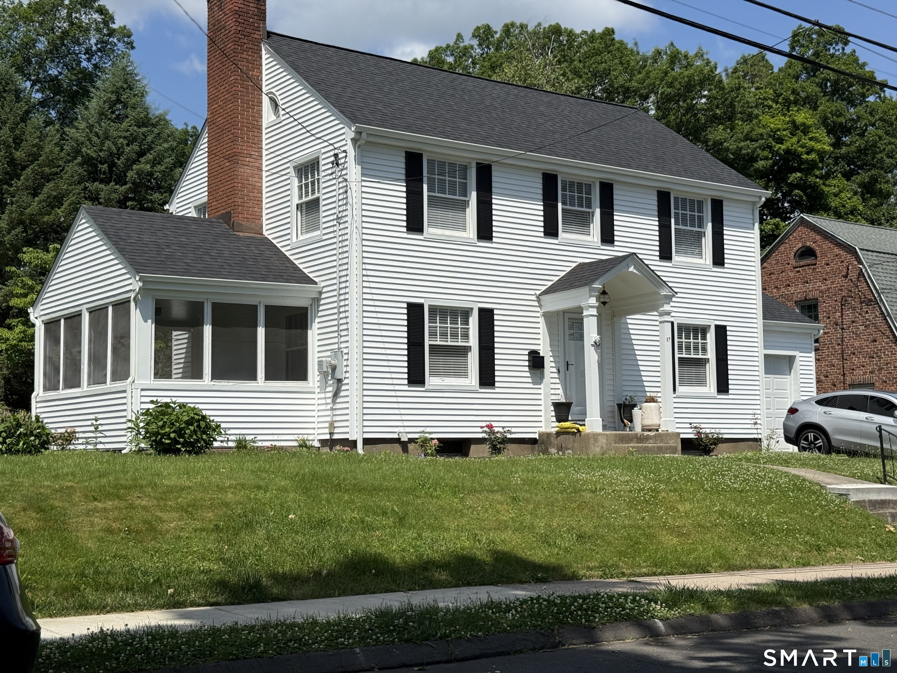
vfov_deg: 30.3
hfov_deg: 39.7
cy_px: 336
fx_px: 1244
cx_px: 448
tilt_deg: +5.0
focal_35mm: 48
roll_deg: +1.2
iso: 80
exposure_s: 1/9901
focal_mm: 6.76
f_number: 1.78
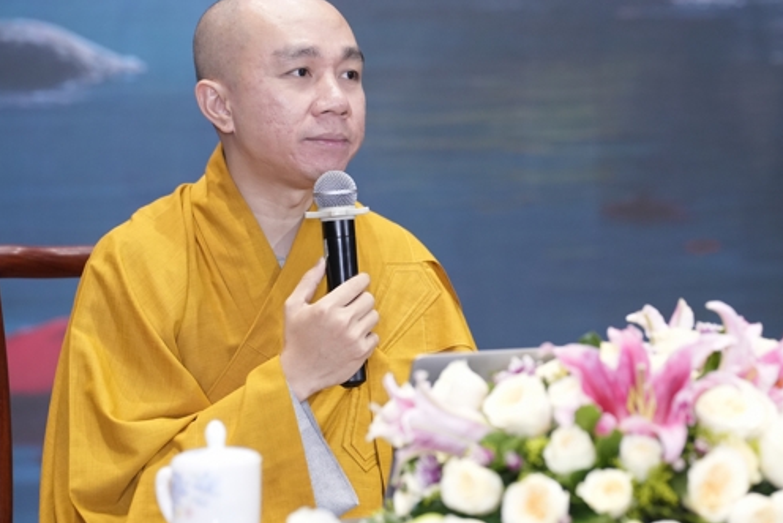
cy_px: 203
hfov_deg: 15.6
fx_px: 2850
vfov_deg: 10.5
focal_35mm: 131
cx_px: 464
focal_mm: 100
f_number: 3.2
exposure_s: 1/200
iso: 3200
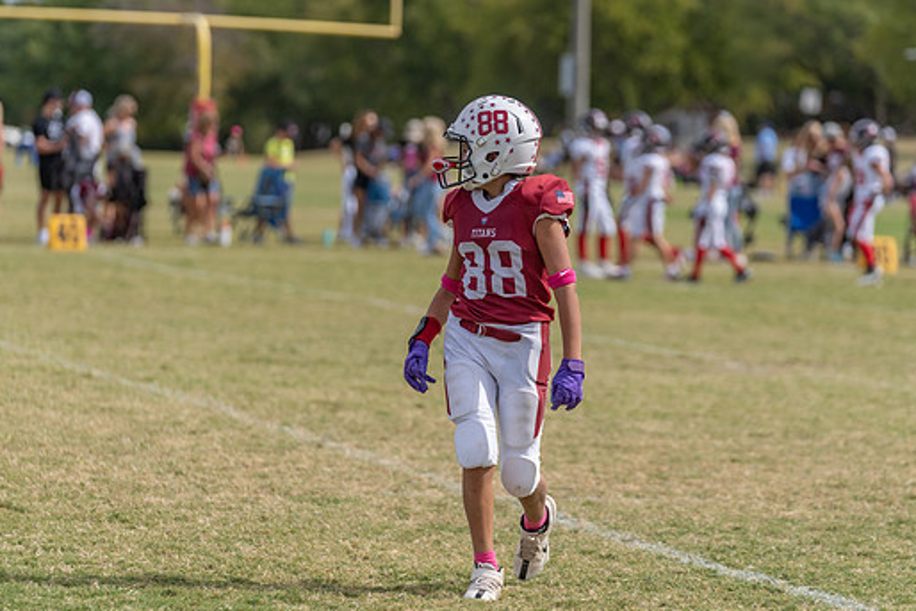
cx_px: 433
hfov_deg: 10.7
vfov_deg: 7.1
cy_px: 282
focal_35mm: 193
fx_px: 4912
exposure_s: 1/1600
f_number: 3.5
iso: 100
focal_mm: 171
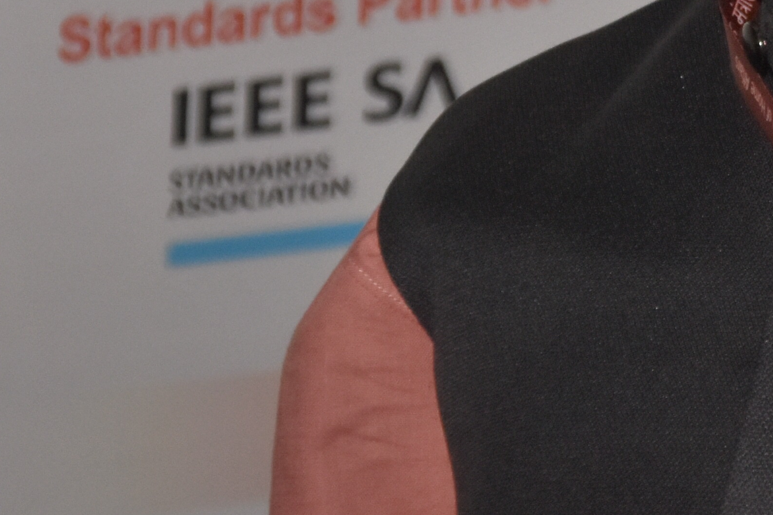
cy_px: -168
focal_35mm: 423
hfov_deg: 4.8
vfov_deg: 3.2
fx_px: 9079
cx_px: 1214
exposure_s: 1/60
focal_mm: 75
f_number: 7.1
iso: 800
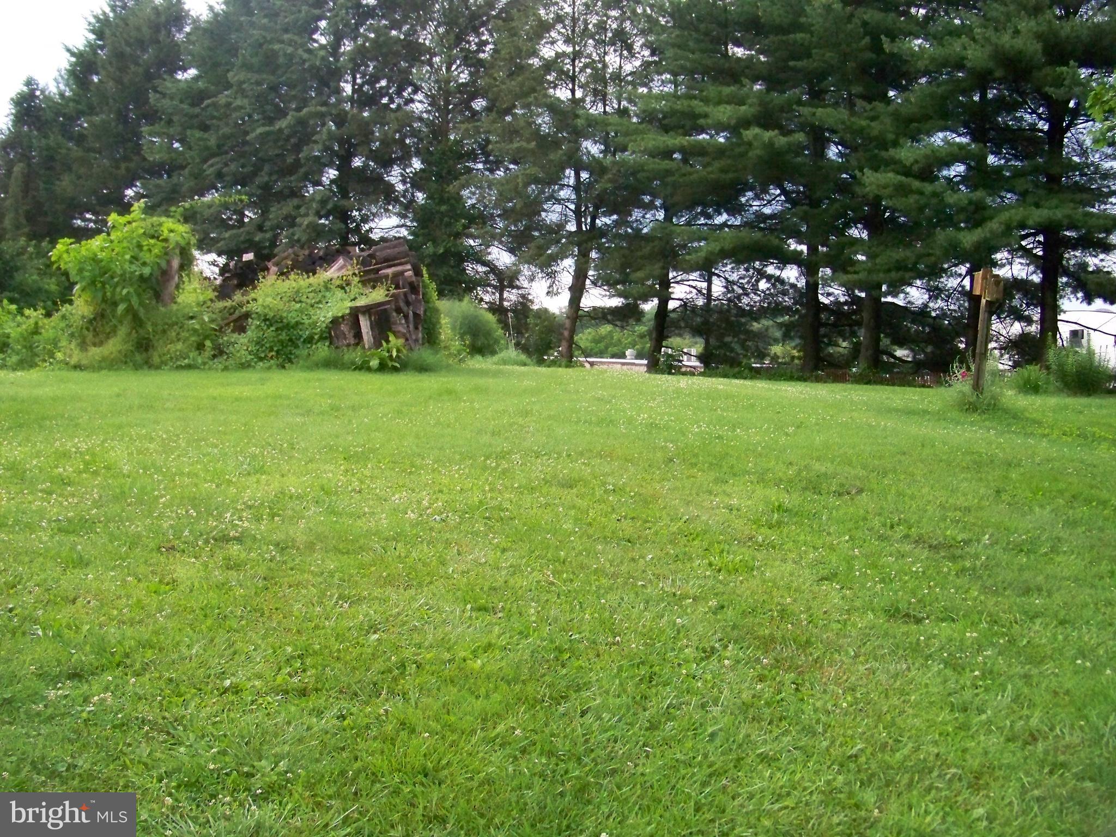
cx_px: 558
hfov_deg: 45.8
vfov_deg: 35.1
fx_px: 1322
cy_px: 418
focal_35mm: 41
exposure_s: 1/500
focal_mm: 7.6
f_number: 2.8
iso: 500
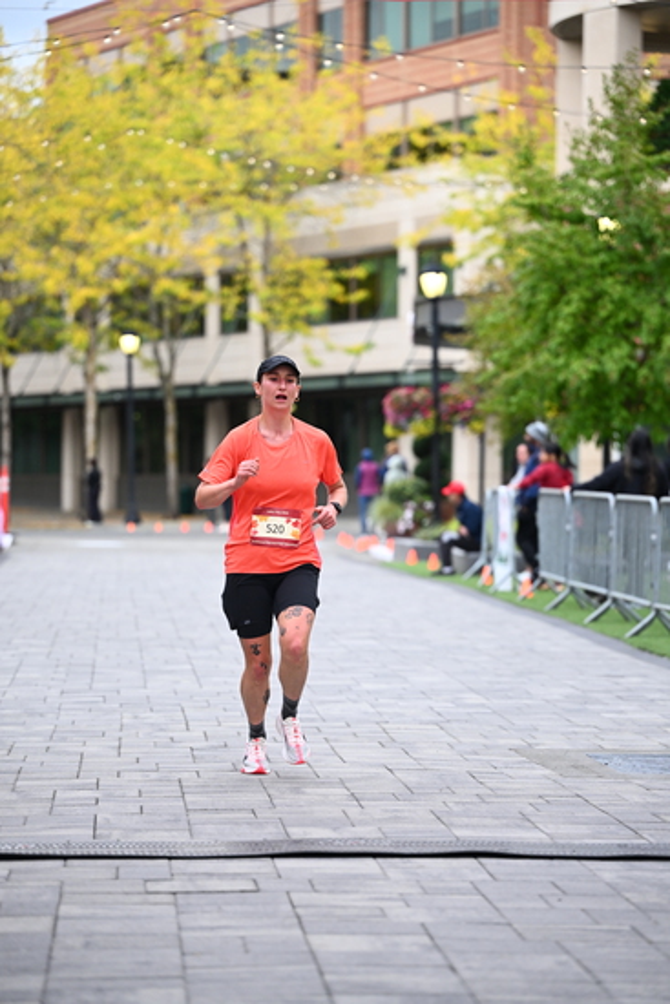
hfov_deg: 11.9
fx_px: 3208
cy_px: 502
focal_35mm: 115
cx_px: 335
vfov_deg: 17.8
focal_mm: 115
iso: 1000
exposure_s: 1/1600
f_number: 2.8
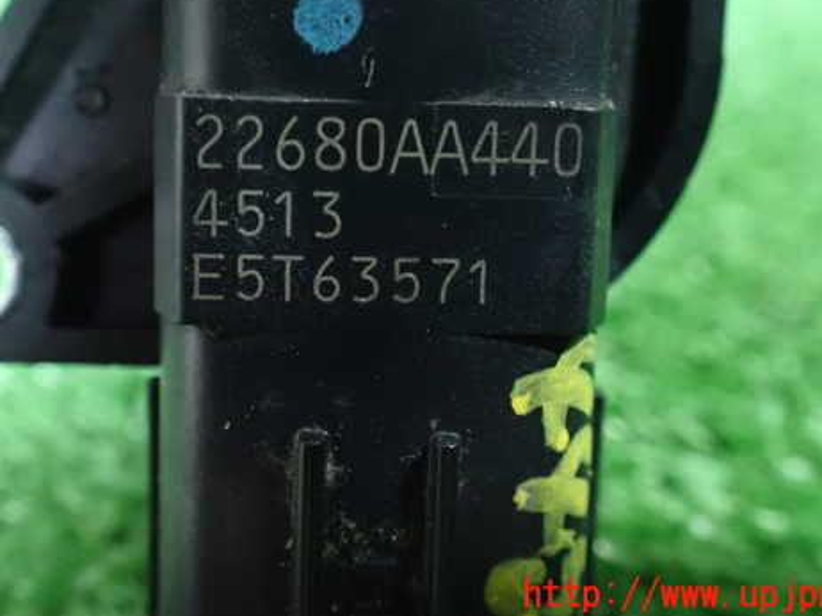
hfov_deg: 47.9
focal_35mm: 39
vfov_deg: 36.5
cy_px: 217
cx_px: 391
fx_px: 926
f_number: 2.3
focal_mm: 5.4
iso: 1600
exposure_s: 1/25
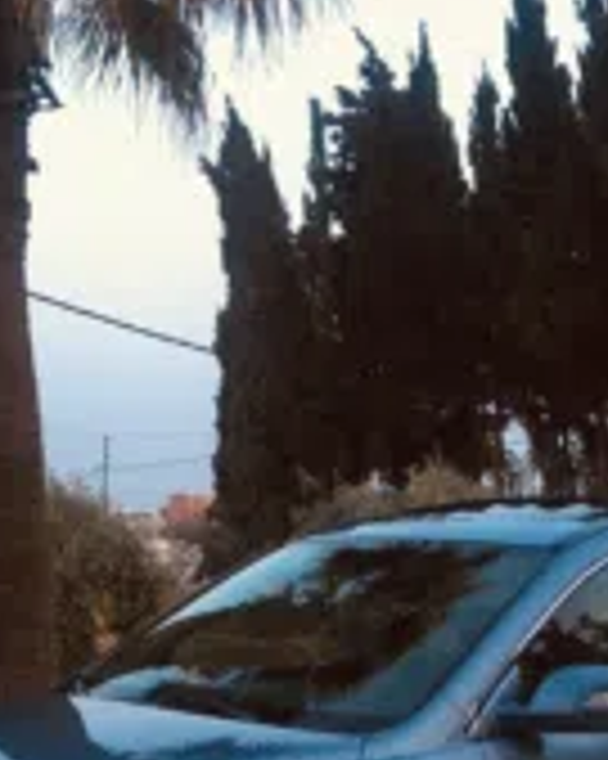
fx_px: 1508
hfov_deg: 22.8
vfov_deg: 26.4
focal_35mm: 67
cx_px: 365
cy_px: 809
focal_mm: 4.15
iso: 50
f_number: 2.2
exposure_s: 1/33
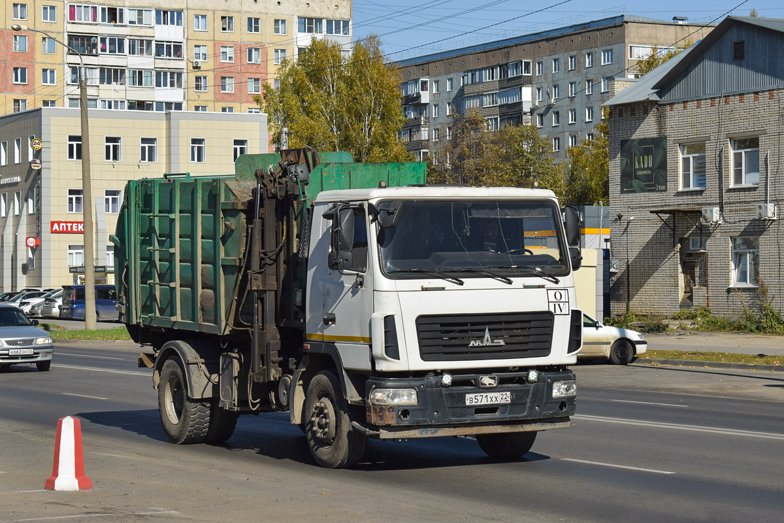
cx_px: 392
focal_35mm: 82
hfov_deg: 24.6
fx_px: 1797
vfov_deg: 16.6
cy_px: 262
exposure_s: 1/1250
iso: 200
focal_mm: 55
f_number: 7.1
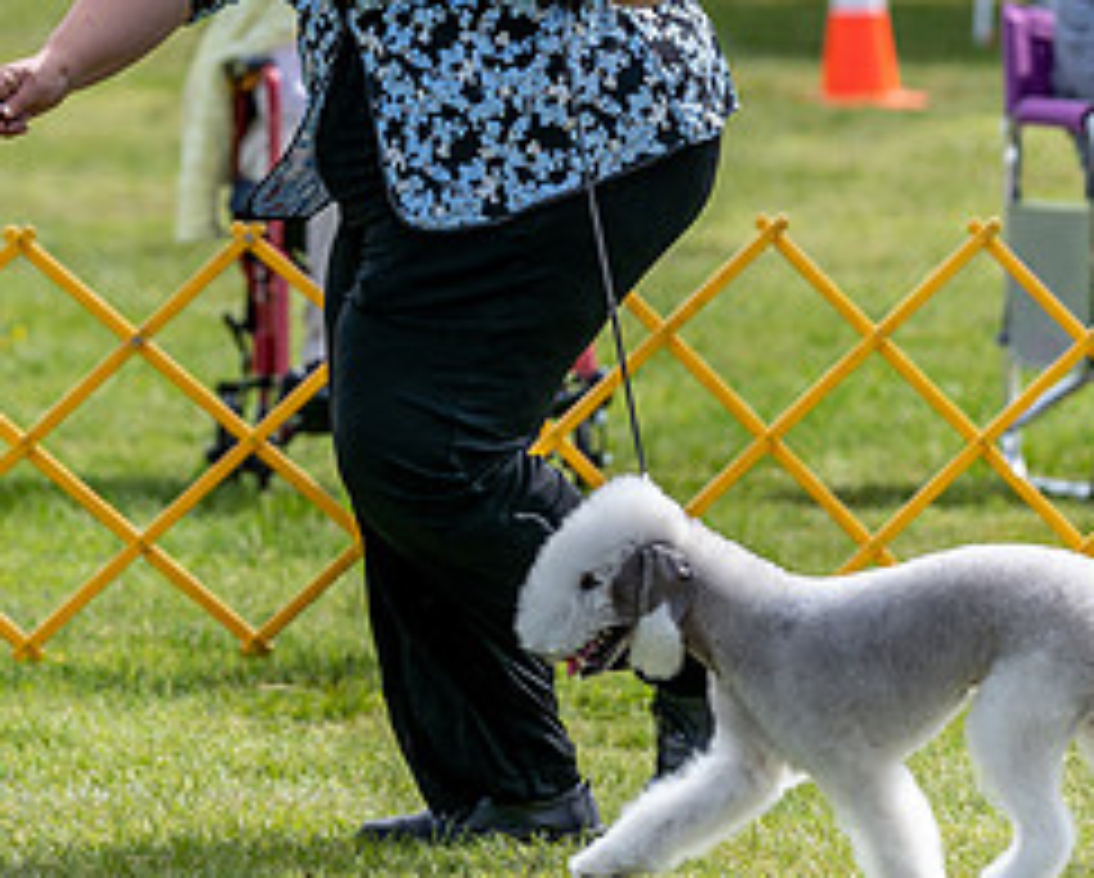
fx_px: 12481
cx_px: 259
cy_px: 1
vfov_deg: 4.0
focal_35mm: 385
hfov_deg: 5.0
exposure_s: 1/1000
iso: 125
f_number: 3.5
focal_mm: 142
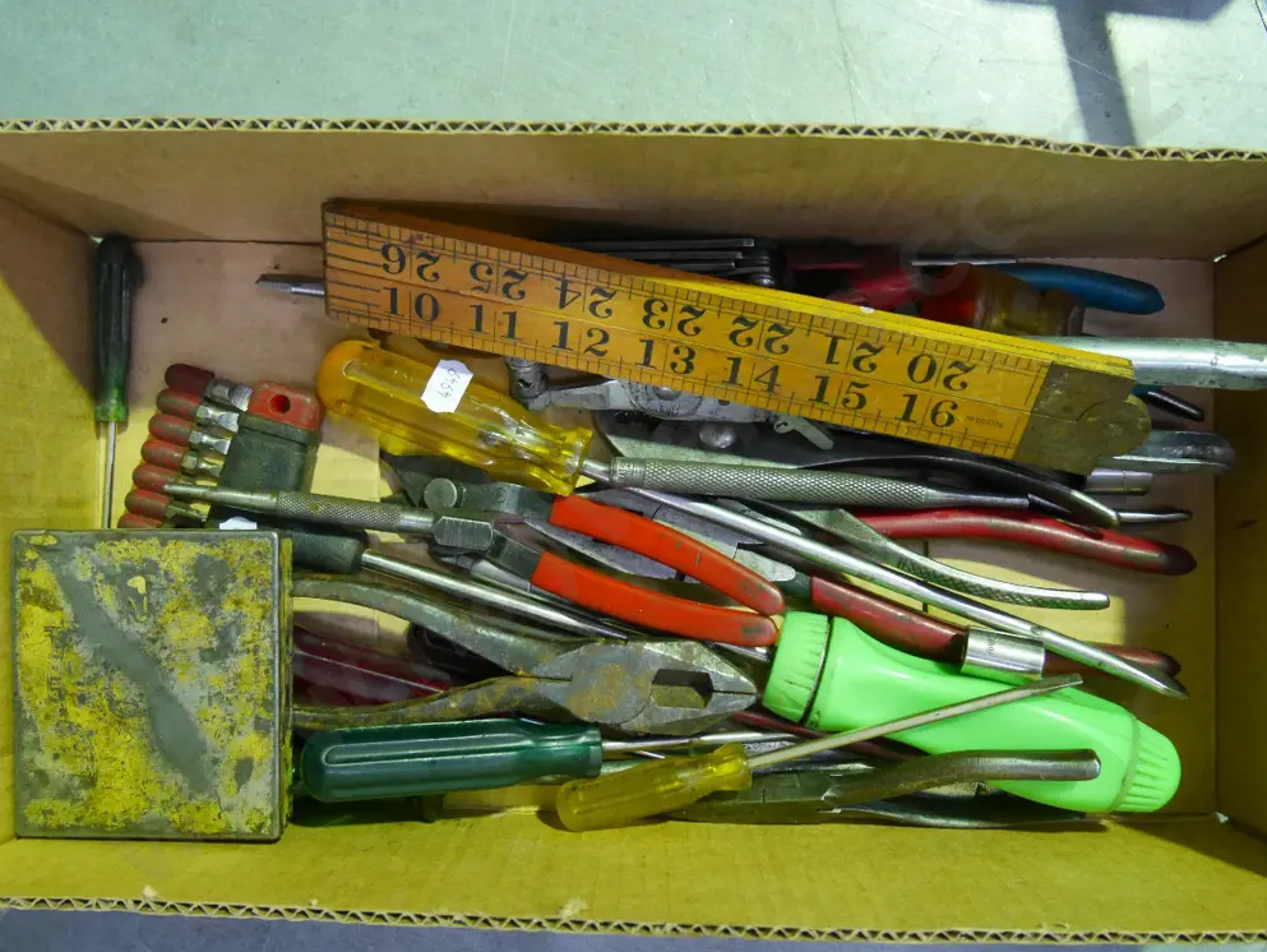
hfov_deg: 55.3
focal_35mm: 33
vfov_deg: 43.0
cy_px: 478
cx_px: 642
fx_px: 1209
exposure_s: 1/80
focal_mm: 16
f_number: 4
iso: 3200
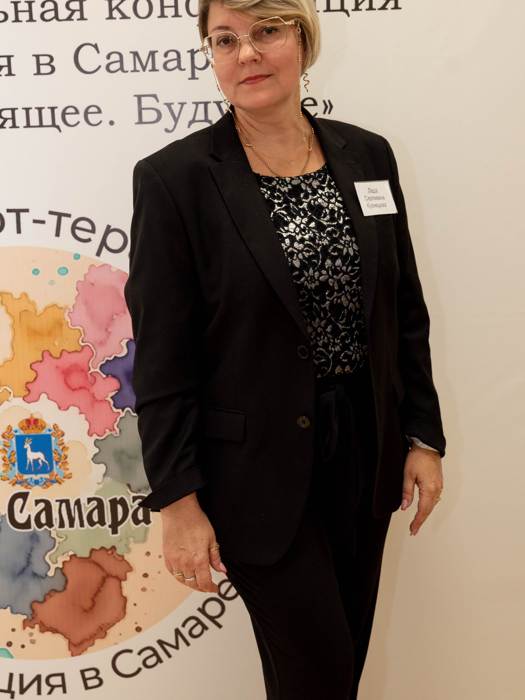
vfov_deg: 40.4
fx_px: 951
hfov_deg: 30.9
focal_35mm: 47
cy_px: 319
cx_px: 235
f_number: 4.5
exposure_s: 1/125
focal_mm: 33
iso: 1000
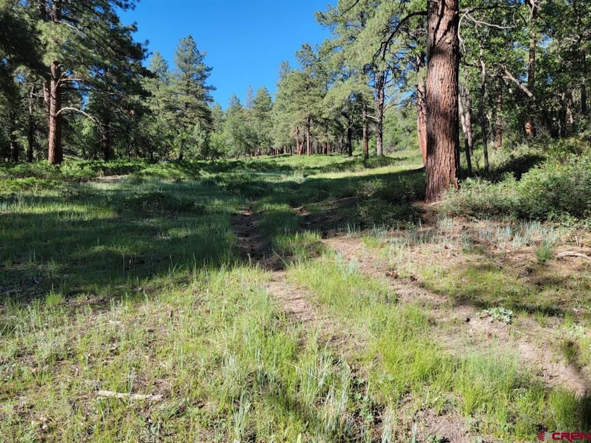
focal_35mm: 24
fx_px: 410
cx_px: 296
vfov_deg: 56.8
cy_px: 222
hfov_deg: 71.6
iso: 16
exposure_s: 1/341
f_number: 1.8
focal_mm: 6.7
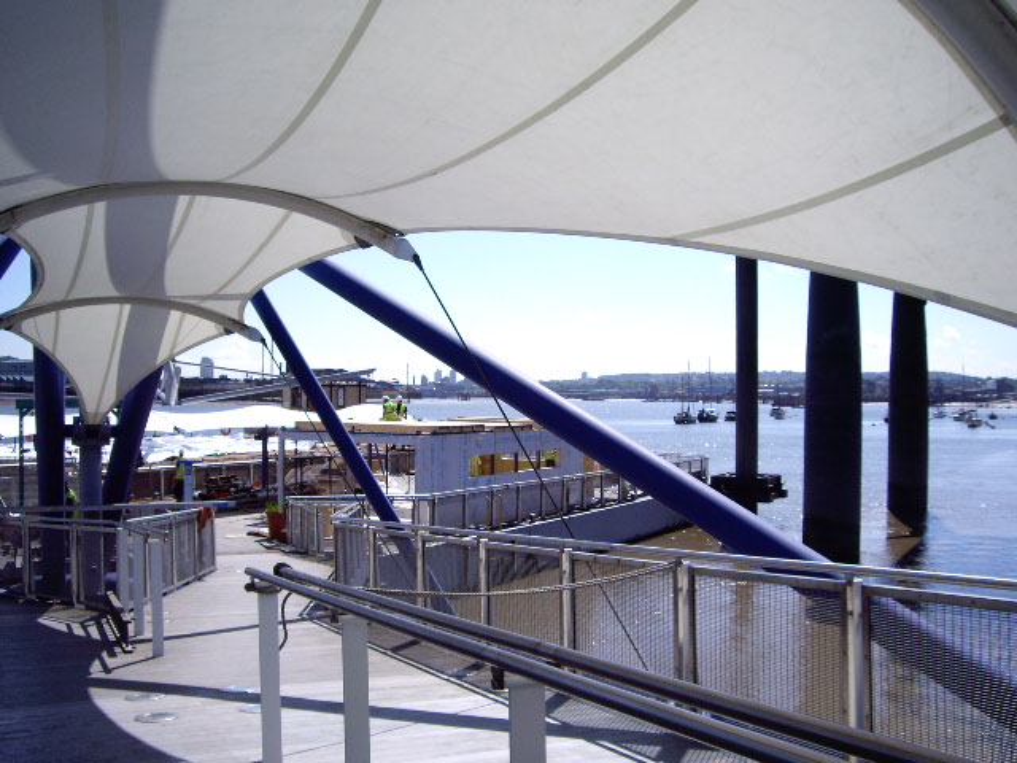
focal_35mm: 38
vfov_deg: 37.7
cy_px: 382
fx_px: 1116
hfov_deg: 49.0
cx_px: 508
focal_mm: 6.2
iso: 64
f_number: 4.3
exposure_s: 1/640
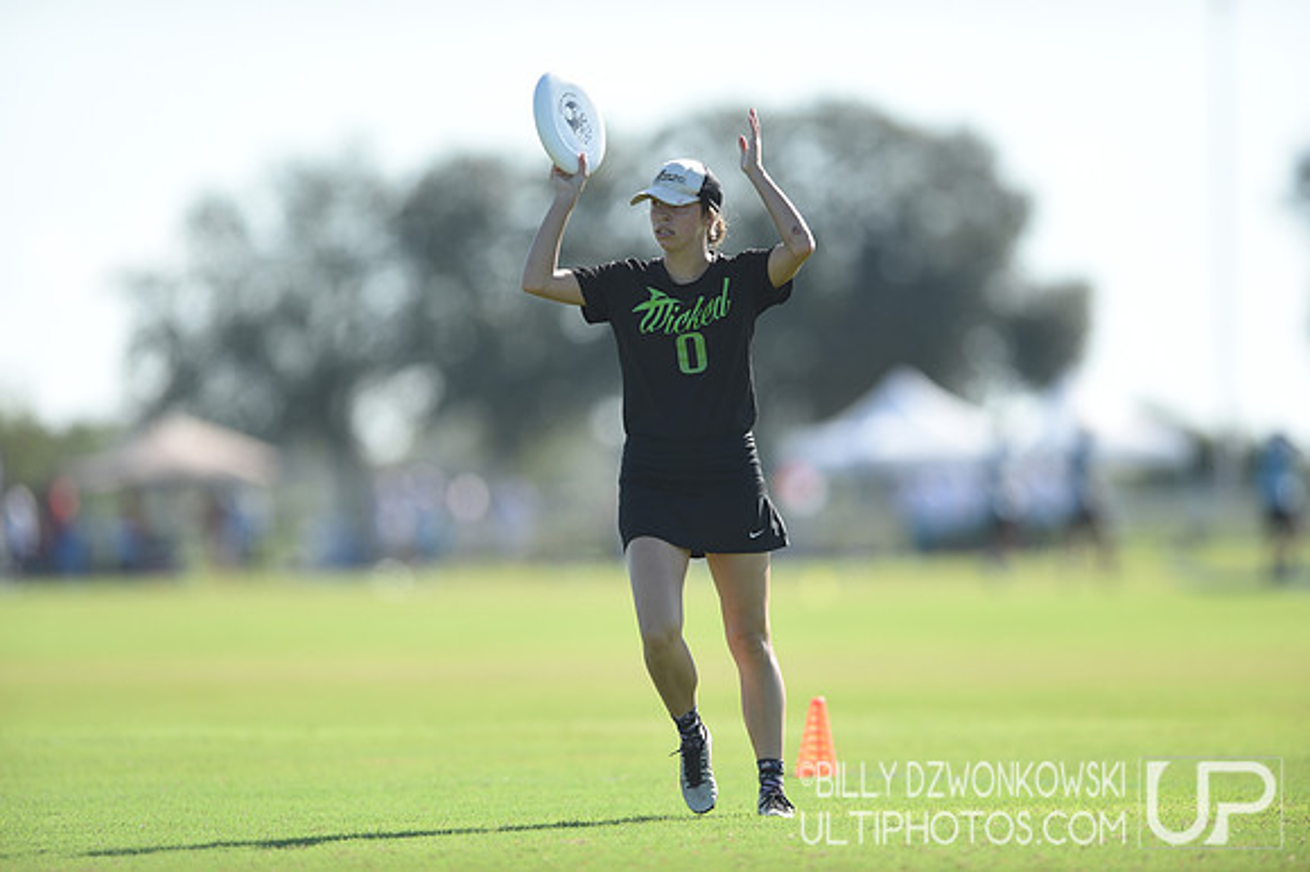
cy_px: 436
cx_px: 655
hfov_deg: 5.2
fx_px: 14547
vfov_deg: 3.4
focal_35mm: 400
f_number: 2.8
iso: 100
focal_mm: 400
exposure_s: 1/1000
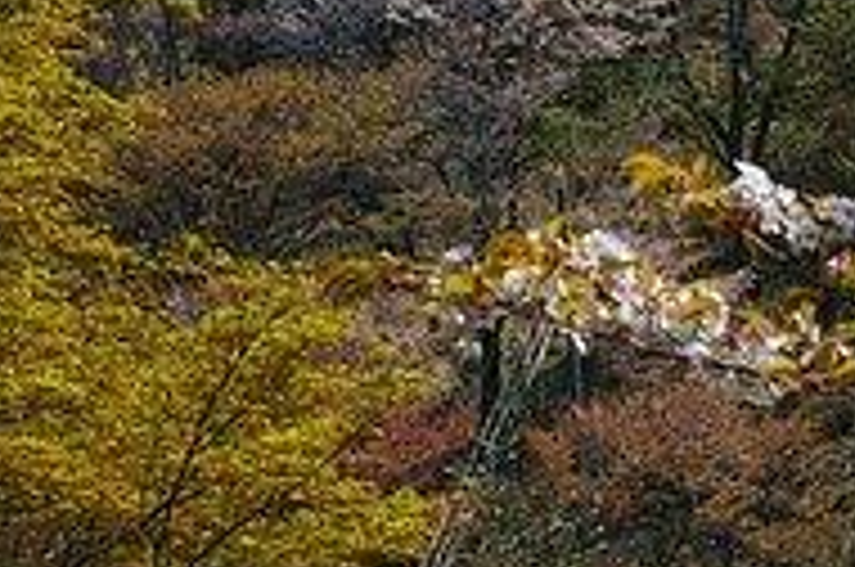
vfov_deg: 6.1
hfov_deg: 9.3
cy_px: -99
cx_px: 328
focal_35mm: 222
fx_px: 5272
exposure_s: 1/350
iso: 200
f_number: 9.5
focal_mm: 55
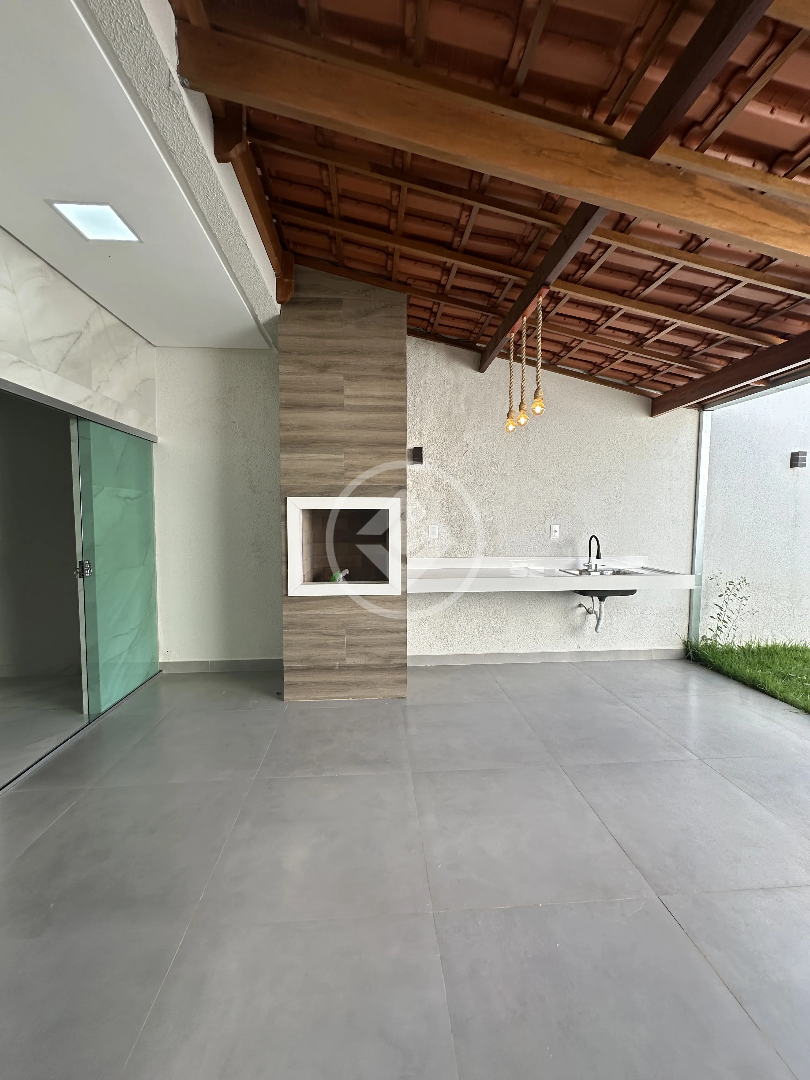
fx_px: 437
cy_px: 540
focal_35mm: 14
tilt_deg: -2.3
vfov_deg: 102.1
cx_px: 405
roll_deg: -0.8
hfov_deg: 85.7
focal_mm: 2.22
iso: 40
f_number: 2.2
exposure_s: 1/203
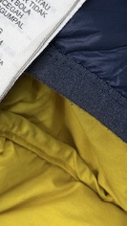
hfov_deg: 8.4
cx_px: -48
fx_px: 849
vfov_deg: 14.4
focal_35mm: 142
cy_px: -74
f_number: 1.78
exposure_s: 1/149
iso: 50
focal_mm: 6.76
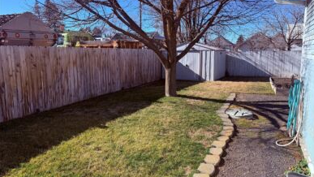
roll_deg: +0.6
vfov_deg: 42.9
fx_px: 225
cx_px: 161
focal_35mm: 27
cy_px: 84
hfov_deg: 69.8
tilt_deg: -8.3
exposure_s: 1/2611
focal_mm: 6.76
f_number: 1.78
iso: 80
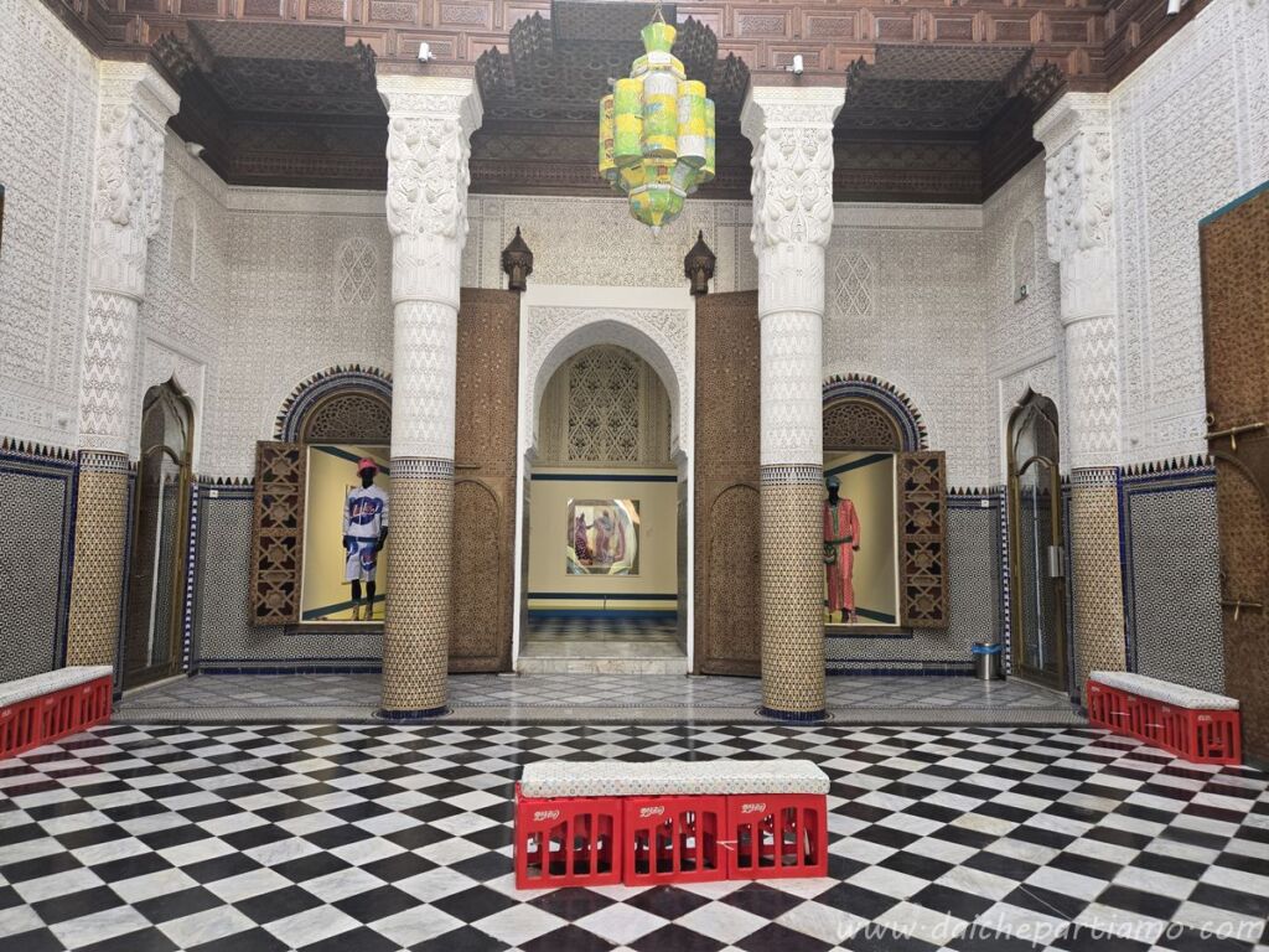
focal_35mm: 23
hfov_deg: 73.9
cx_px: 634
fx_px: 843
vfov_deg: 58.9
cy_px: 476
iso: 125
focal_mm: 5.4
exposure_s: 1/180
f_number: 1.8
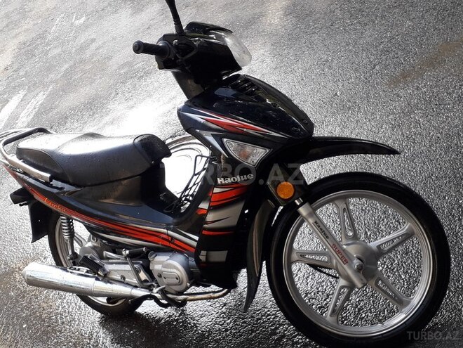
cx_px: 232
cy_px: 174
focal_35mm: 27
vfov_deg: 51.4
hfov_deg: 65.3
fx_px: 361
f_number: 1.9
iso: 40
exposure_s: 1/160
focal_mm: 3.6
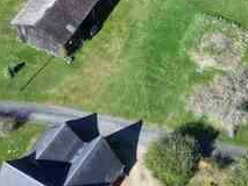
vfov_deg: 10.5
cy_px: -127
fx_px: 968
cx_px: 213
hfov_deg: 14.5
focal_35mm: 135
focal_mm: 6.72
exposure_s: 1/1250
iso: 100
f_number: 1.7
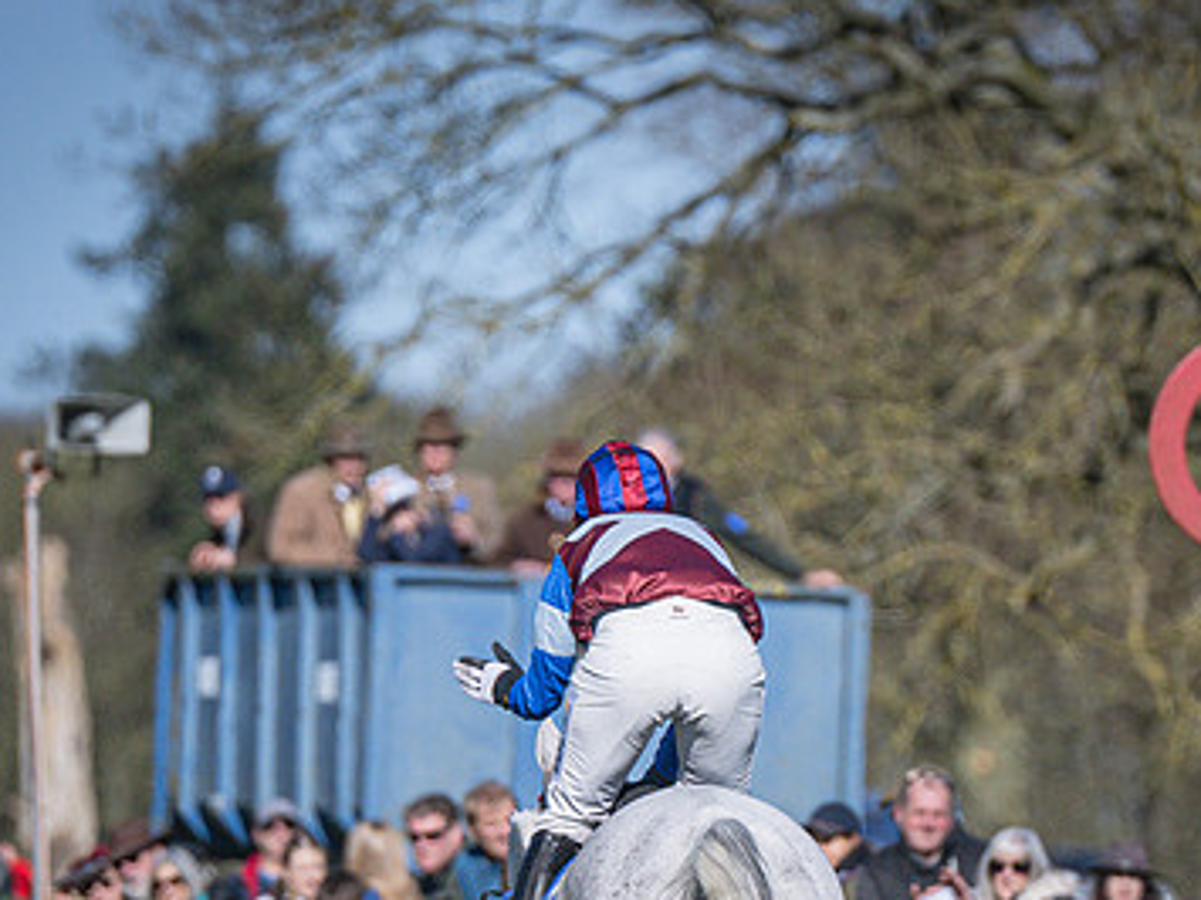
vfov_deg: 2.2
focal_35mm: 662
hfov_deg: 3.0
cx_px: 766
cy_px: 560
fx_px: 22960
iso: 400
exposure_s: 1/12800
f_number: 2.8
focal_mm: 200
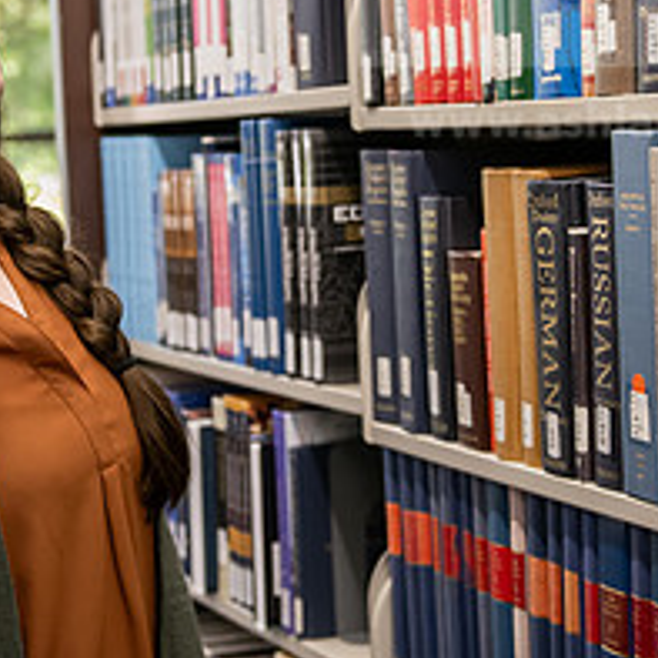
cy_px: 192
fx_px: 2043
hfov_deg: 18.3
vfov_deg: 18.2
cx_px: 257
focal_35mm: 95
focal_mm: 38
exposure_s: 1/200
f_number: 2.8
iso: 800
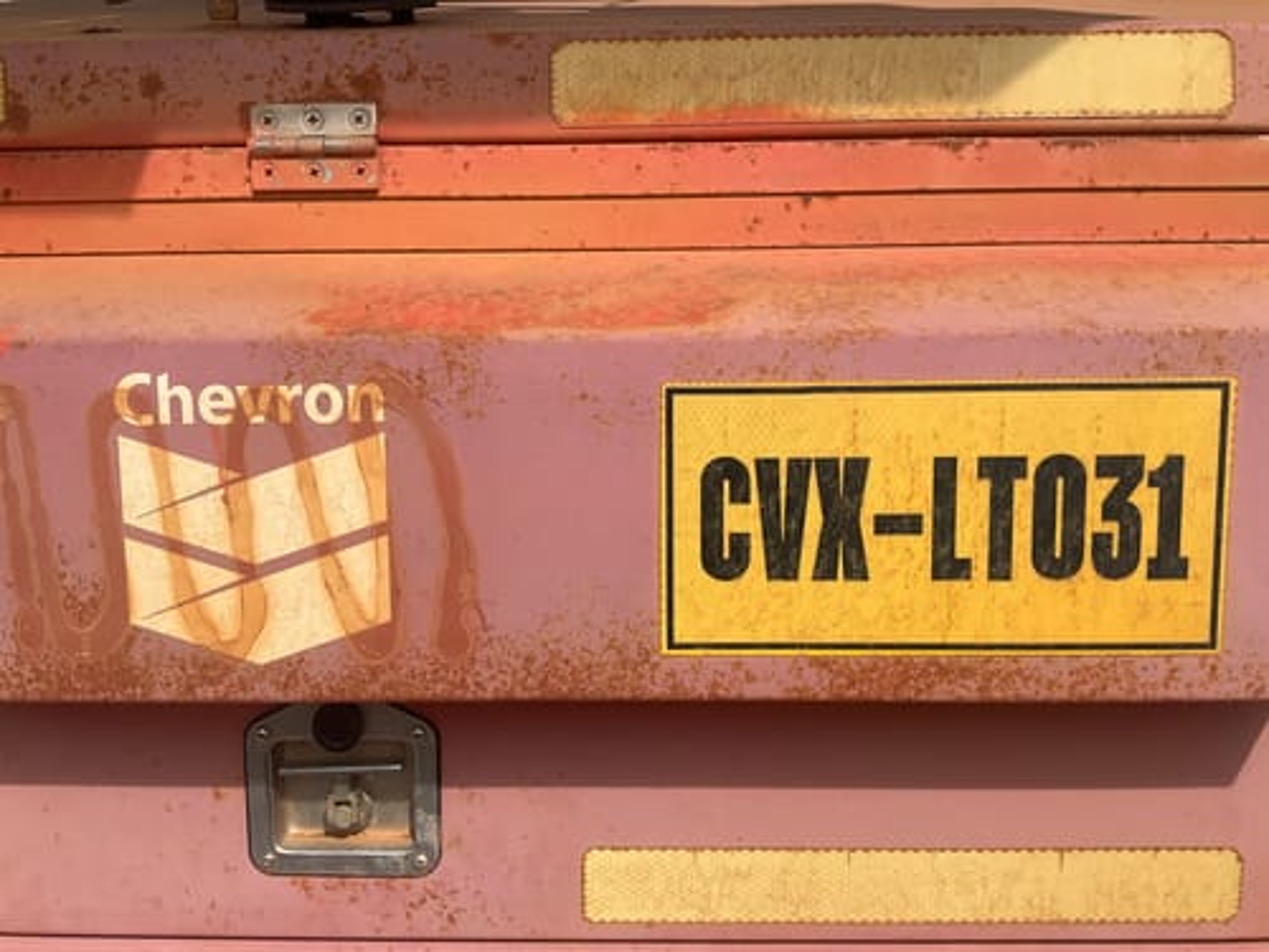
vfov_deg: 48.2
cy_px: 476
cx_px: 634
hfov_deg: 61.7
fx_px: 1063
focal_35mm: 29
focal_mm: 3
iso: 25
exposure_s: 1/3322
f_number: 1.8
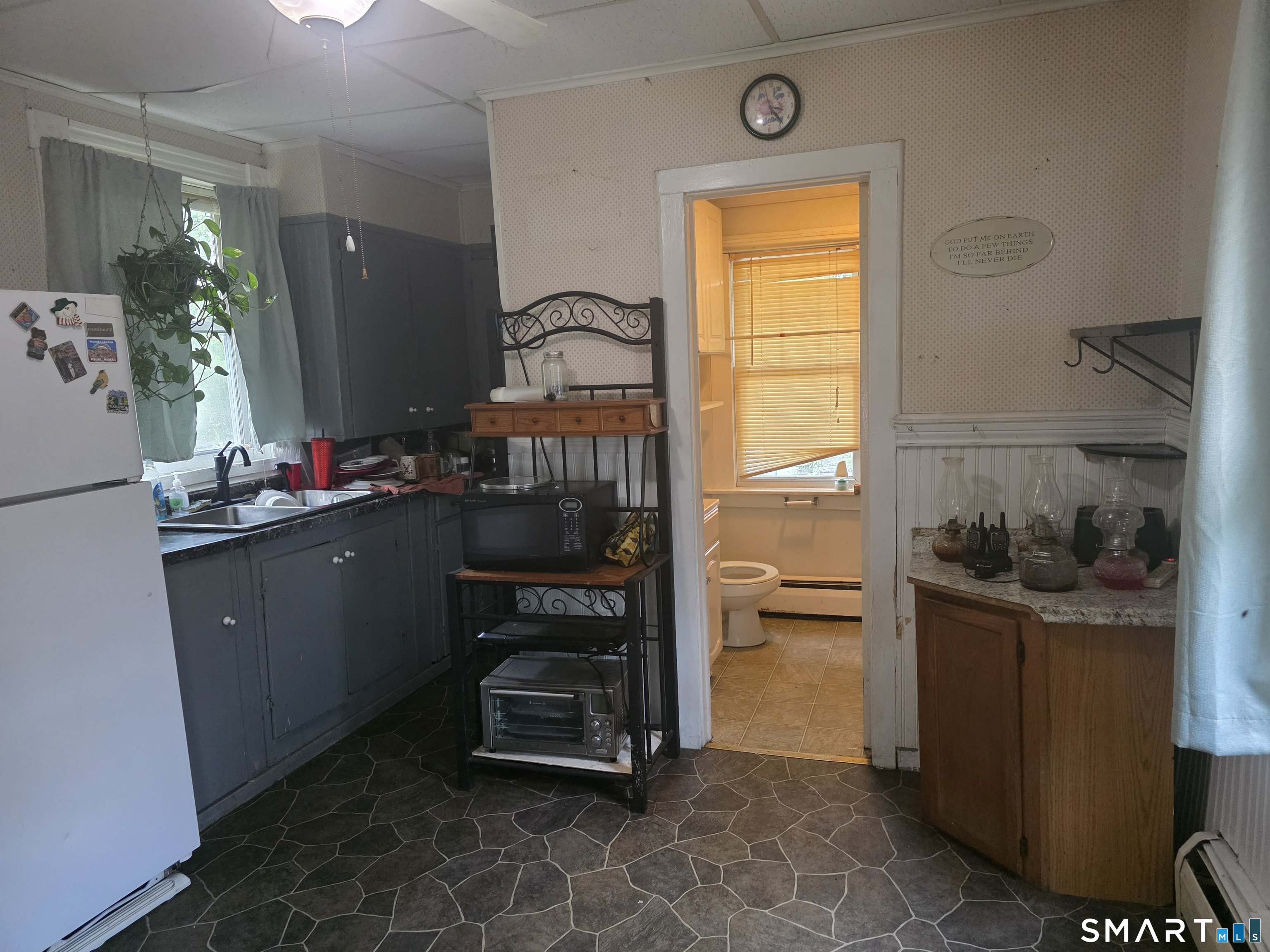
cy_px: 476
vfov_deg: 58.9
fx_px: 844
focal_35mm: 23
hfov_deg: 73.9
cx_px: 635
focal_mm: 6.3
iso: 1000
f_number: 1.7
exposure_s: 1/120
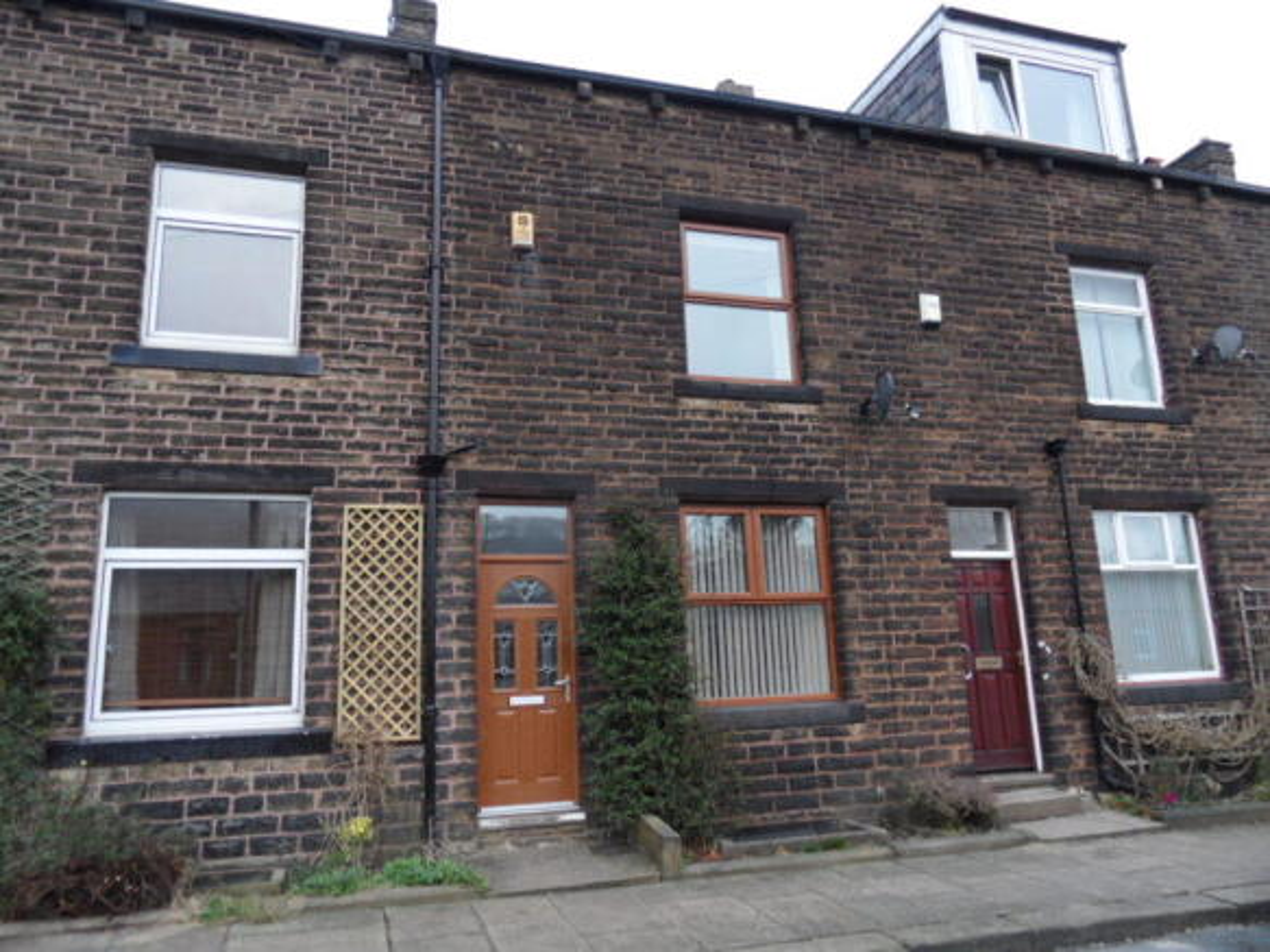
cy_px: 476
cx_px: 635
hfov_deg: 71.6
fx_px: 880
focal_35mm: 24
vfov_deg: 56.8
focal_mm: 3.9
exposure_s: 1/30
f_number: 3.2
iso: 100
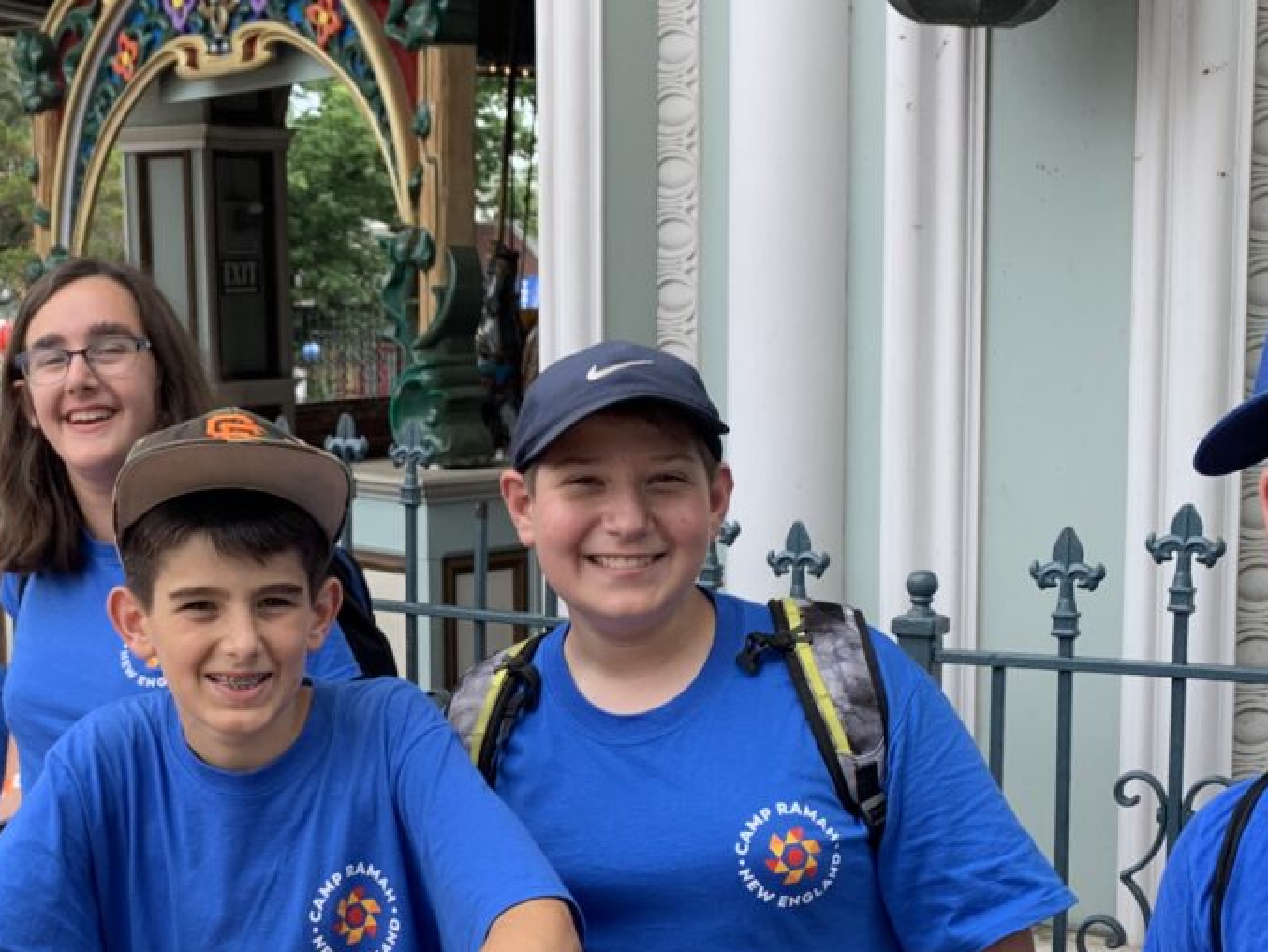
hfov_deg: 32.1
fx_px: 2162
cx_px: 317
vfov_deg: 24.7
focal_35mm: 59
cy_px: 630
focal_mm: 4.25
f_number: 1.8
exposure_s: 1/612
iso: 25
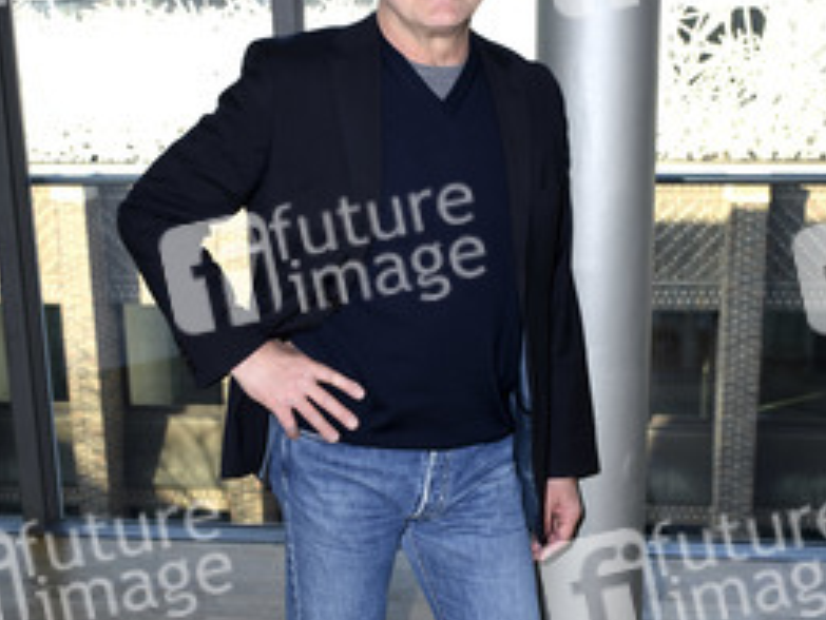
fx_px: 1265
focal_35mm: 53
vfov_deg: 27.4
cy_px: 418
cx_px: 415
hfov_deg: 36.2
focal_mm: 24
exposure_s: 1/160
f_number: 4.5
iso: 100
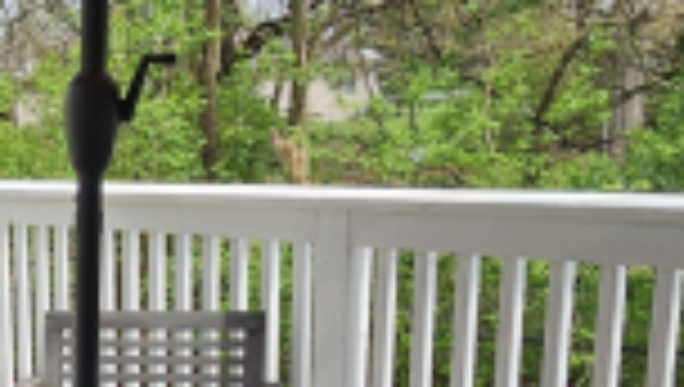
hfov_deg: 29.0
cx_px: -146
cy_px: 423
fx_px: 1126
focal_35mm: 62
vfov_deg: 18.8
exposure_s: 1/1347
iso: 50
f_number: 2.2
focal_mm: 2.2
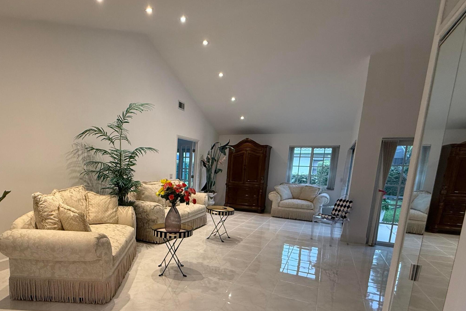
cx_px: 174
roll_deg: -1.6
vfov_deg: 57.8
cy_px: 214
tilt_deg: -9.9
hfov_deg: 79.7
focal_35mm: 21
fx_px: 272
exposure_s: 1/108
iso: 250
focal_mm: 2.22
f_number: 2.2
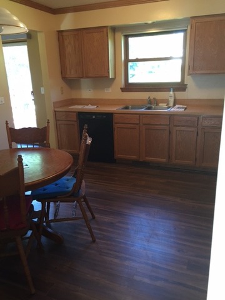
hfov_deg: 48.2
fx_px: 251
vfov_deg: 61.7
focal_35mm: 29
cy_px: 150
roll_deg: +2.1
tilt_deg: -17.3
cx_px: 112
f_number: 2.2
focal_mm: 4.15
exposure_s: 1/30
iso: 100
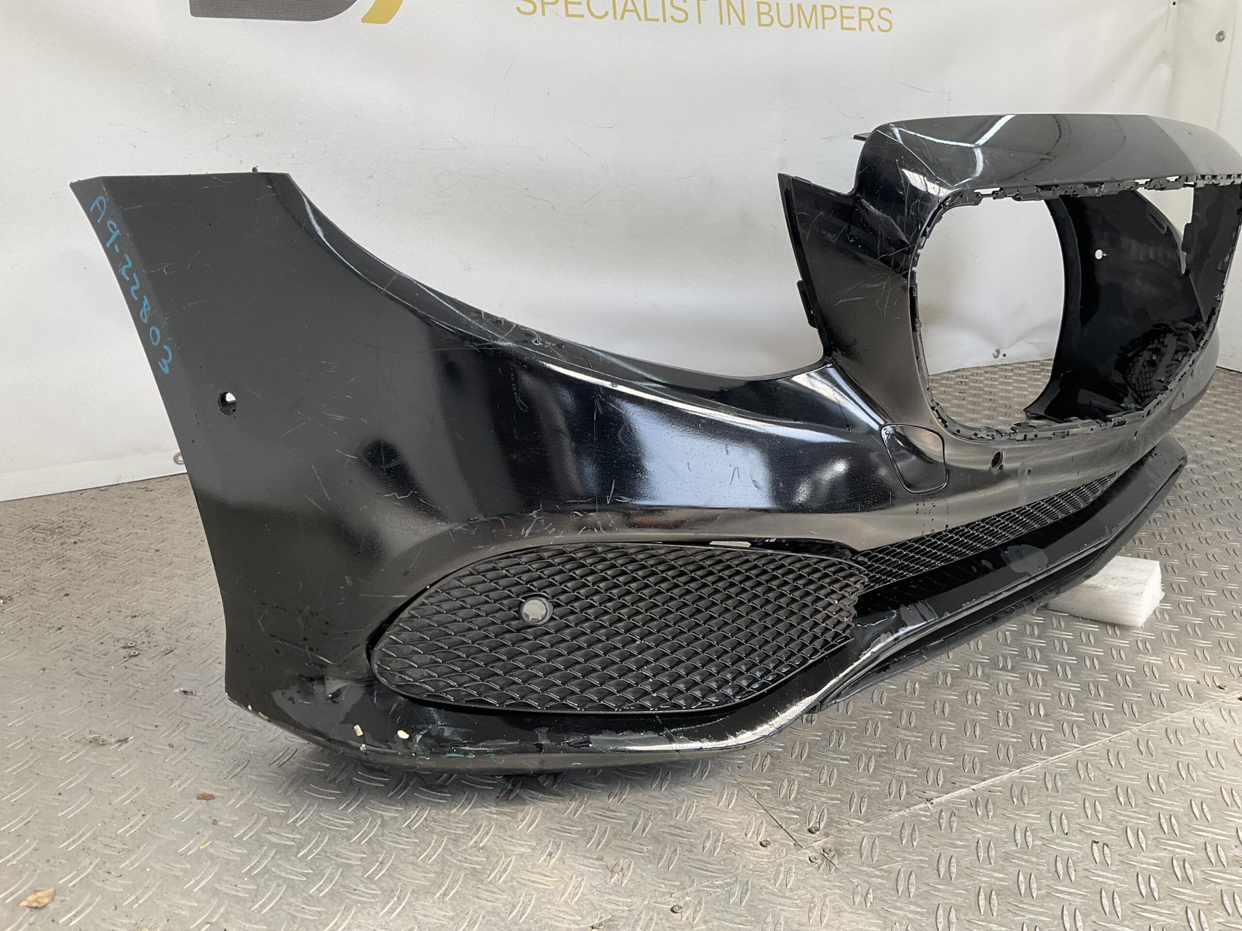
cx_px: 621
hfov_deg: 61.7
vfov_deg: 48.2
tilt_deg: -20.5
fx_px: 1041
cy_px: 466
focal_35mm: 29
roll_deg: -3.1
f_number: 1.8
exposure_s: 1/204
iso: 16
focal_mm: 3
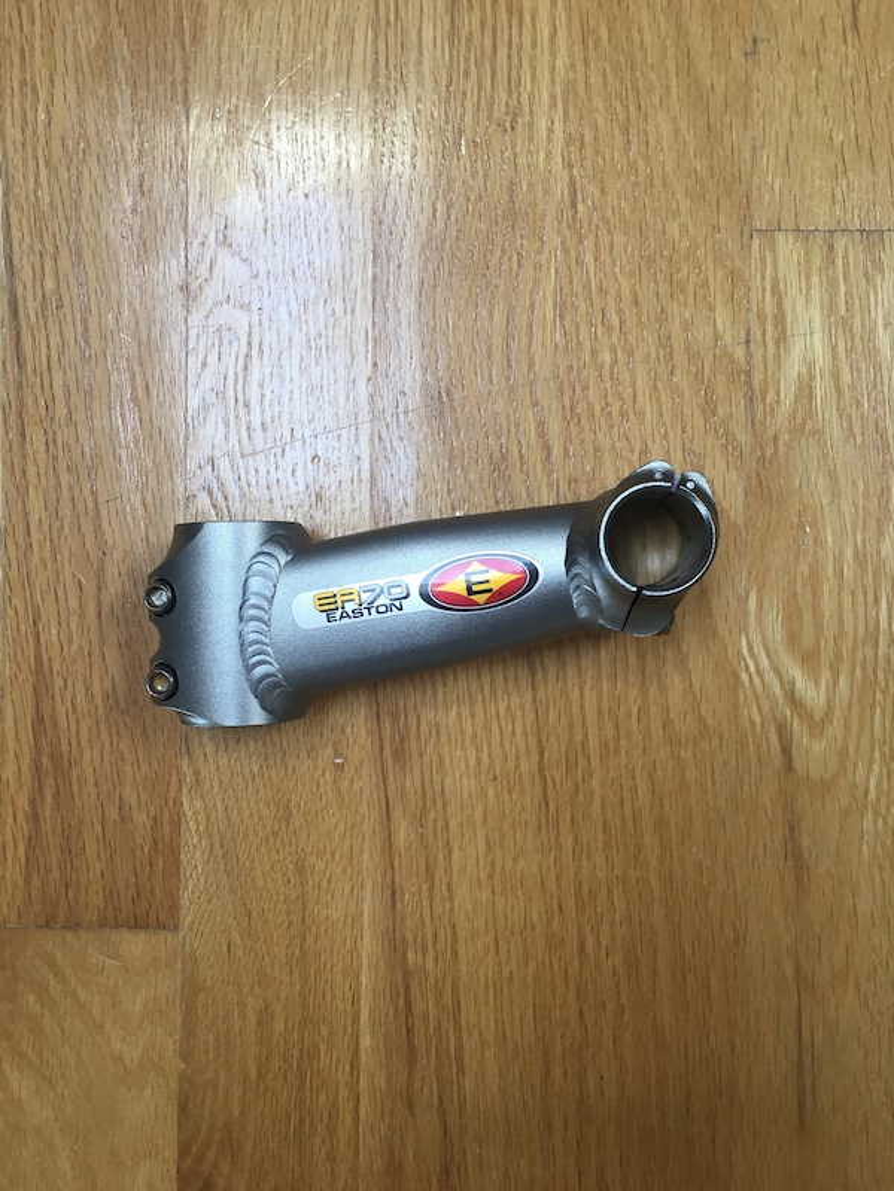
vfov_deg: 61.7
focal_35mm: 29
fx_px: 999
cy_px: 596
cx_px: 447
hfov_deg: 48.2
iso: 32
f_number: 2.2
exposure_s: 1/30
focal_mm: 4.15
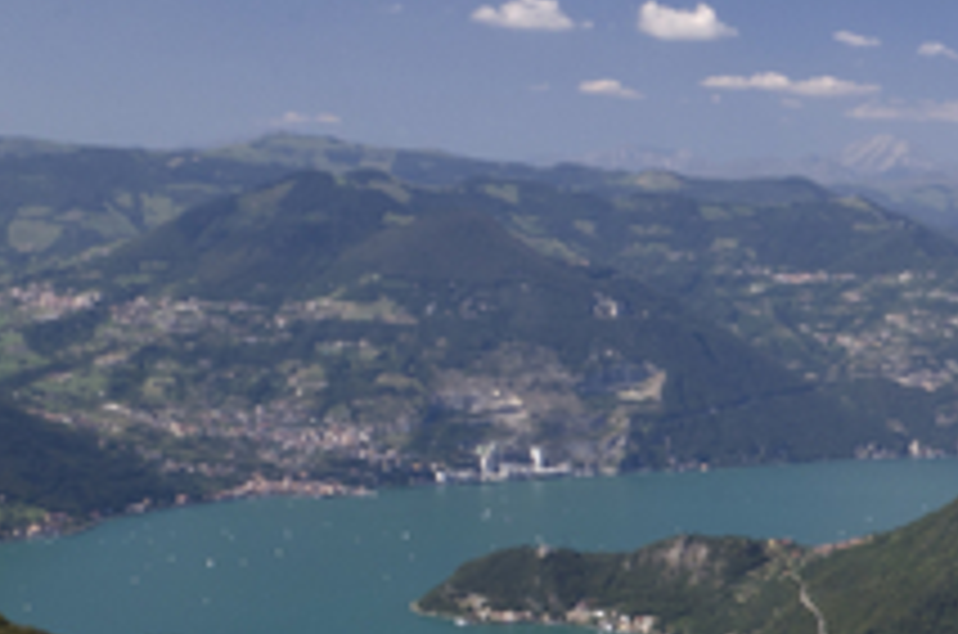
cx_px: 1522
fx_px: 2390
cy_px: 672
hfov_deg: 19.2
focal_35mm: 90
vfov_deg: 14.8
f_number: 22
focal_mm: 16
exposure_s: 1/10
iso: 100
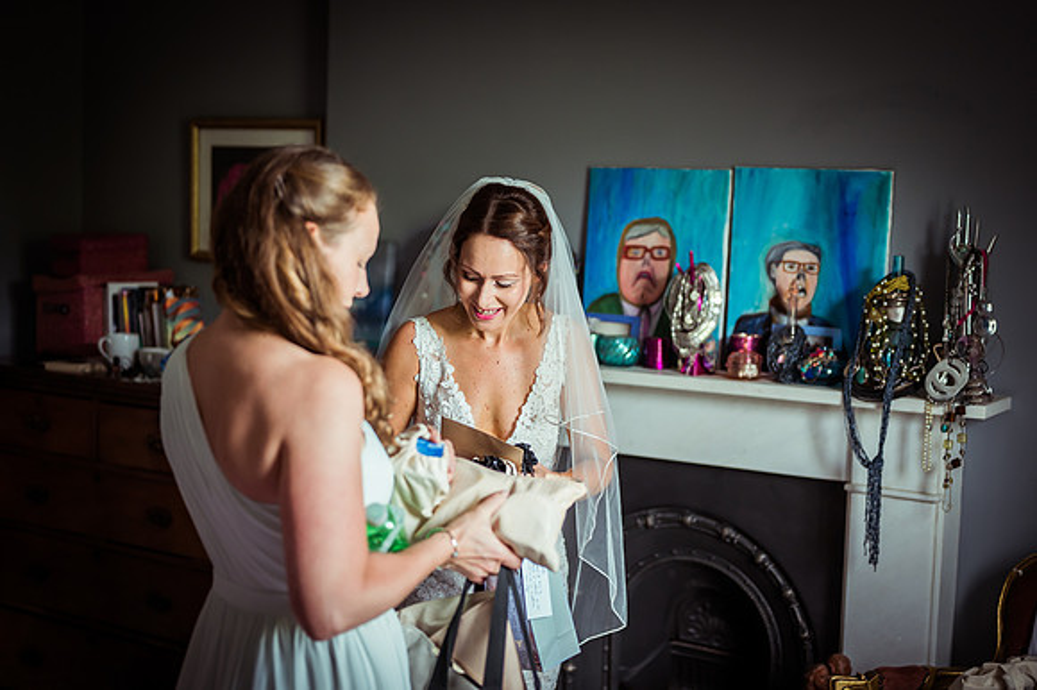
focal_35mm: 50
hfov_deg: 39.6
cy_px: 345
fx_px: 1439
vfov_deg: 27.0
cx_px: 518
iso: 640
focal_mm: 50
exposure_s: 1/250
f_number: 2
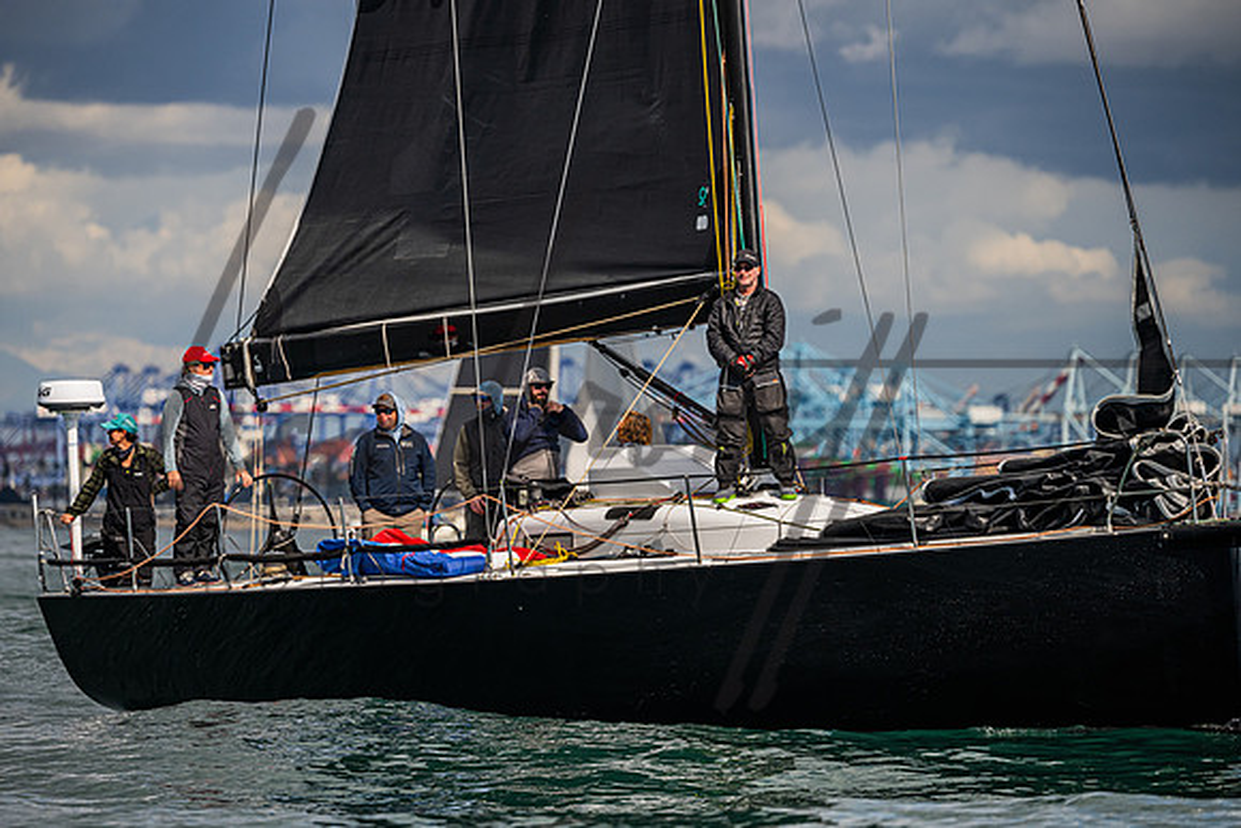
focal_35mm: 316
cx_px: 575
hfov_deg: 6.5
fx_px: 10908
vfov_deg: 4.3
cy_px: 393
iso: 400
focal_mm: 290
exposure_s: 1/4000
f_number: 5.6
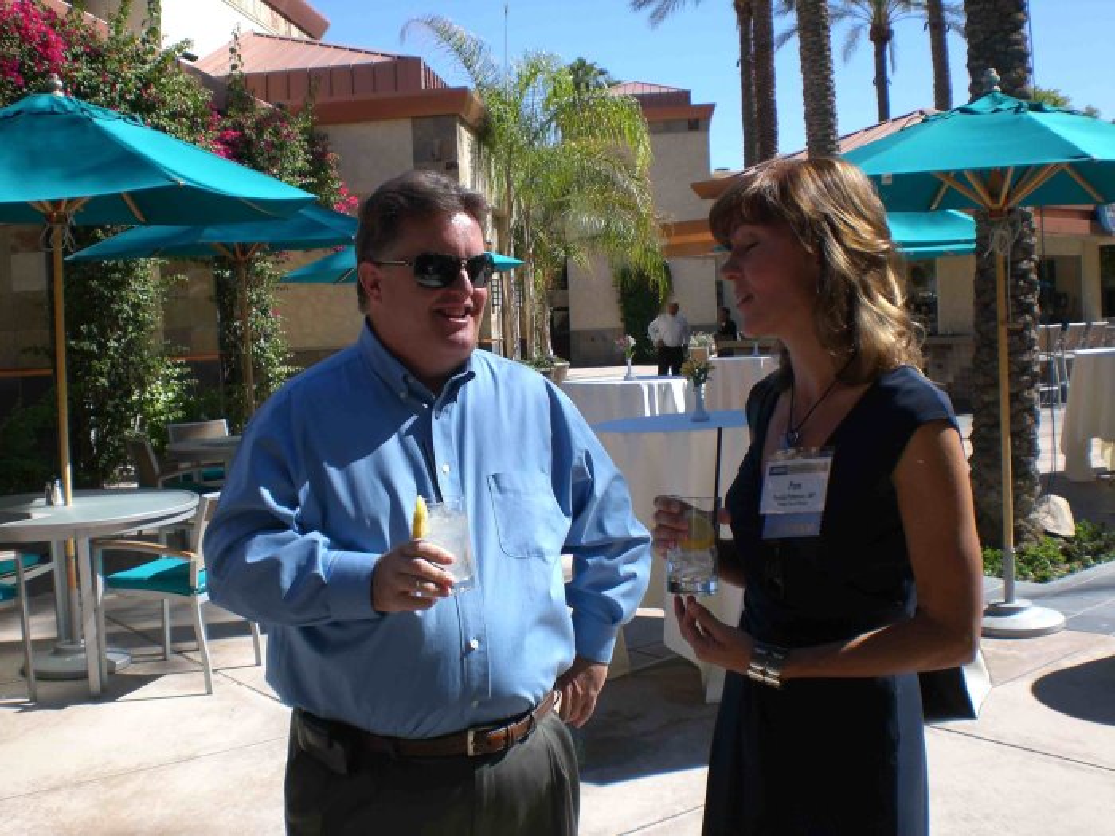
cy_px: 418
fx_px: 1224
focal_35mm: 38
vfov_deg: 37.7
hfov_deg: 49.0
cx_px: 558
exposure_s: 1/320
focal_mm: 6.3
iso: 50
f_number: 4.4
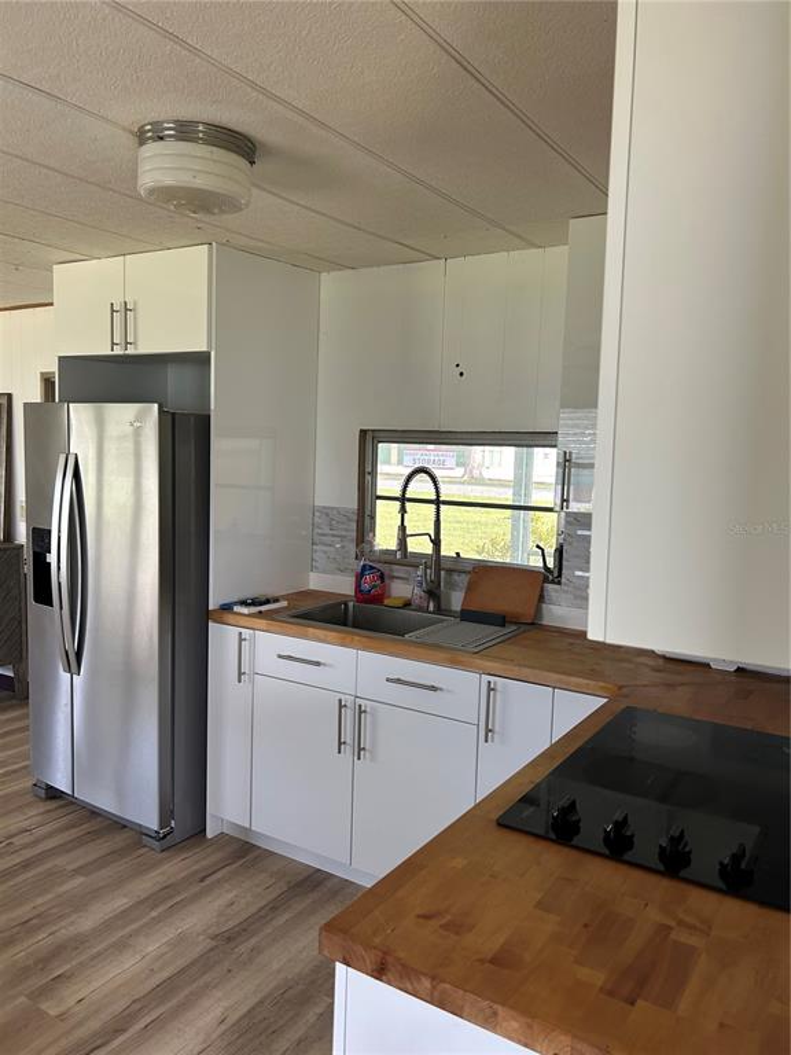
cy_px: 528
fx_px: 792
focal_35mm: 26
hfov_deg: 53.1
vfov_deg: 67.3
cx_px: 396
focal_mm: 5.7
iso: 125
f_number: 1.5
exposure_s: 1/116
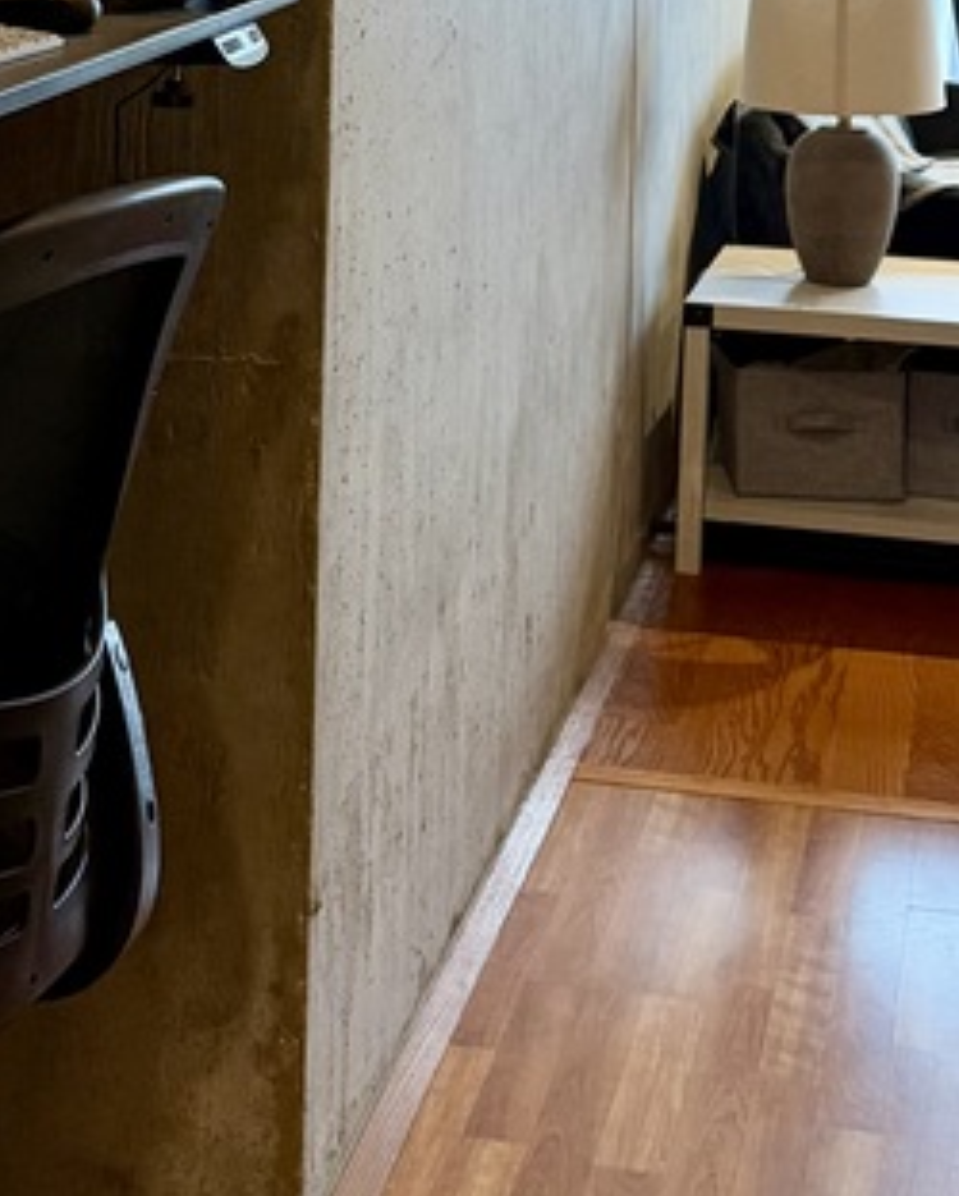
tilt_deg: -5.2
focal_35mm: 81
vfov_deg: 22.5
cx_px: 503
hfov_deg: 19.0
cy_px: -38
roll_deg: -1.8
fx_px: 2871
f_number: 1.78
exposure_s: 1/60
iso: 400
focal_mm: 6.76
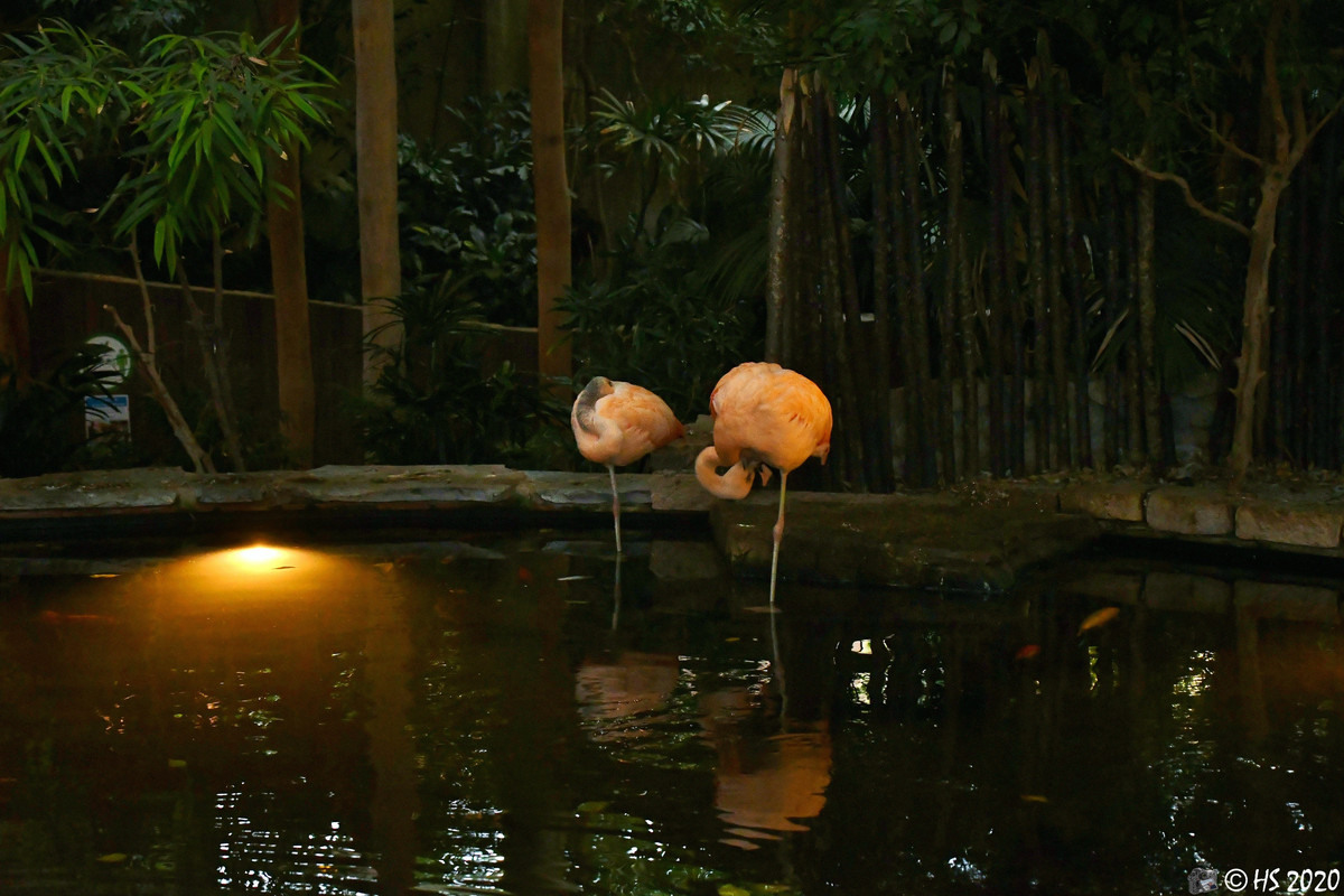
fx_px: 2464
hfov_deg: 30.5
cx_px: 672
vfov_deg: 20.6
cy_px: 448
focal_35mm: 66
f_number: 4.5
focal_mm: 44
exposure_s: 1/200
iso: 2500
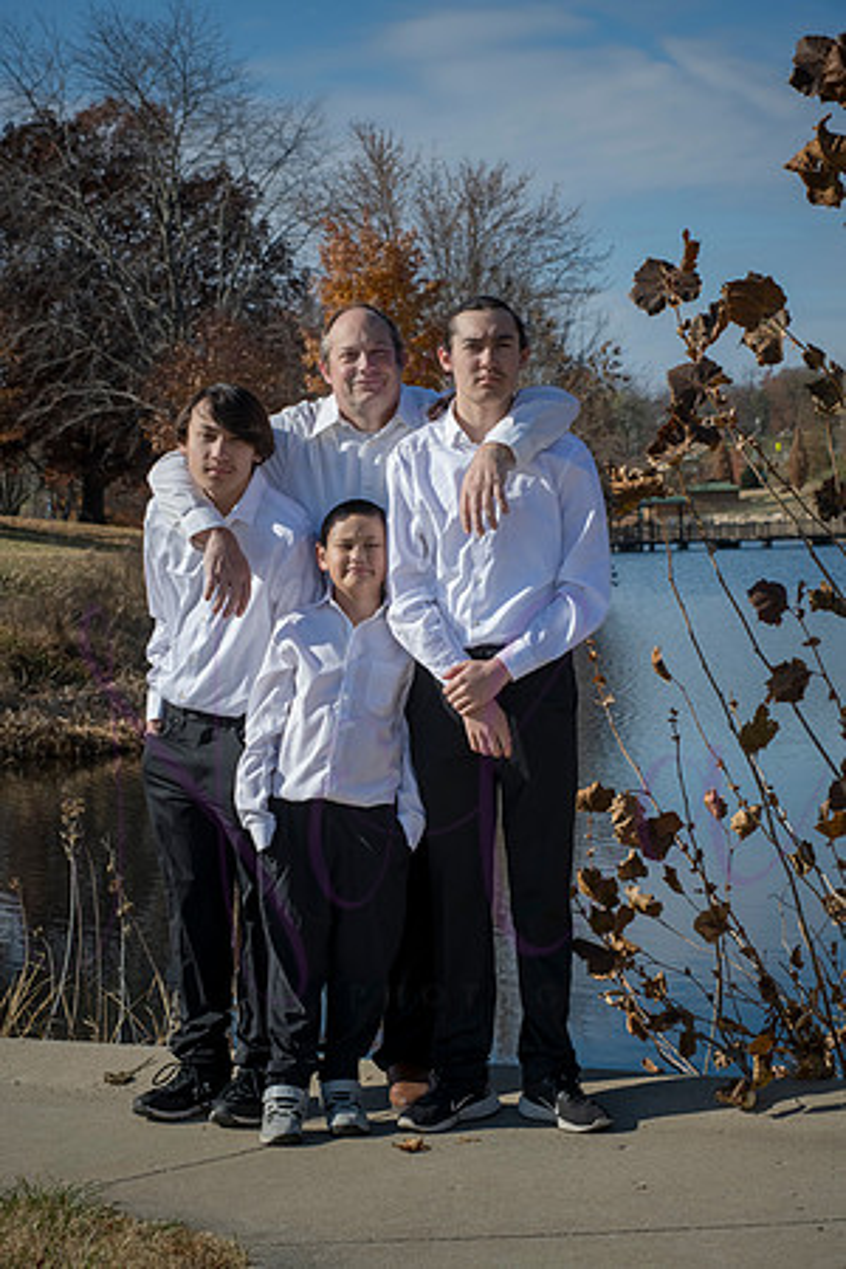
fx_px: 2820
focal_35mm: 80
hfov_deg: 17.1
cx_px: 423
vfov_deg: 25.4
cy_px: 634
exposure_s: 1/800
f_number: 11
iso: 400
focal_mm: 80
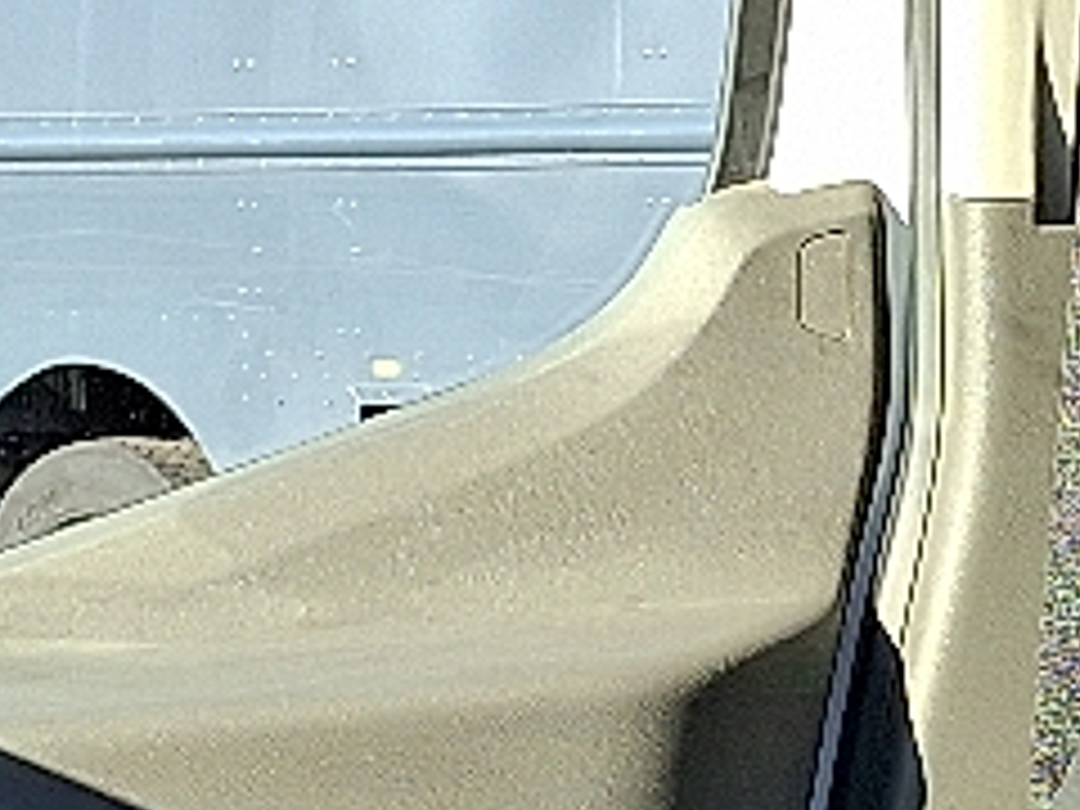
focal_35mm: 167
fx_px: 5210
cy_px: 792
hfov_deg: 11.7
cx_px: 1062
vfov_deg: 8.8
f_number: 1.8
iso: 25
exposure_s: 1/333
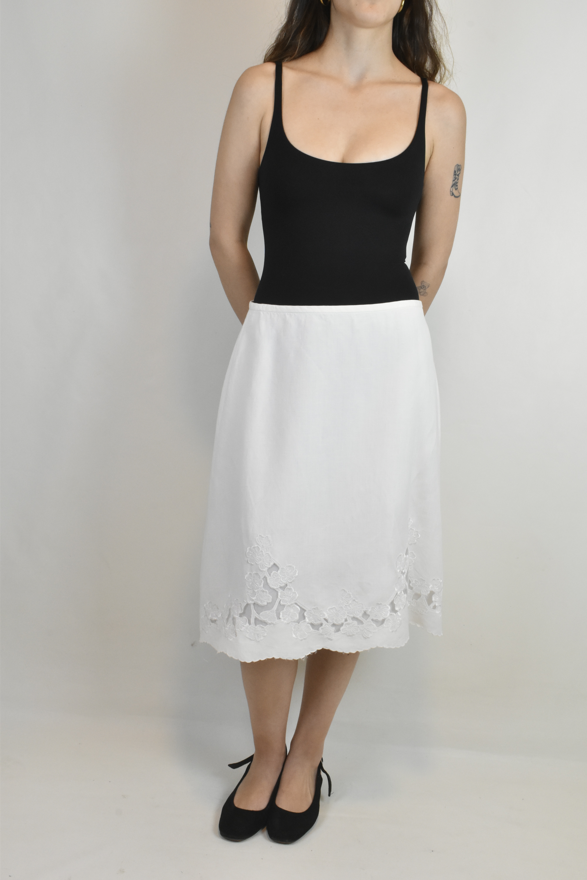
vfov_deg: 47.9
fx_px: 990
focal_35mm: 40
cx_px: 294
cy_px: 440
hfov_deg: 33.0
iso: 1600
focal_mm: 27
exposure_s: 1/40
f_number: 18
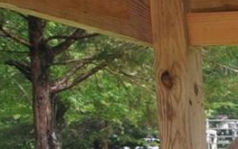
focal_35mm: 202
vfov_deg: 6.3
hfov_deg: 7.8
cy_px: 291
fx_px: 1311
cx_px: 874
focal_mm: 17
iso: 200
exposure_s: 1/125
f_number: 7.1
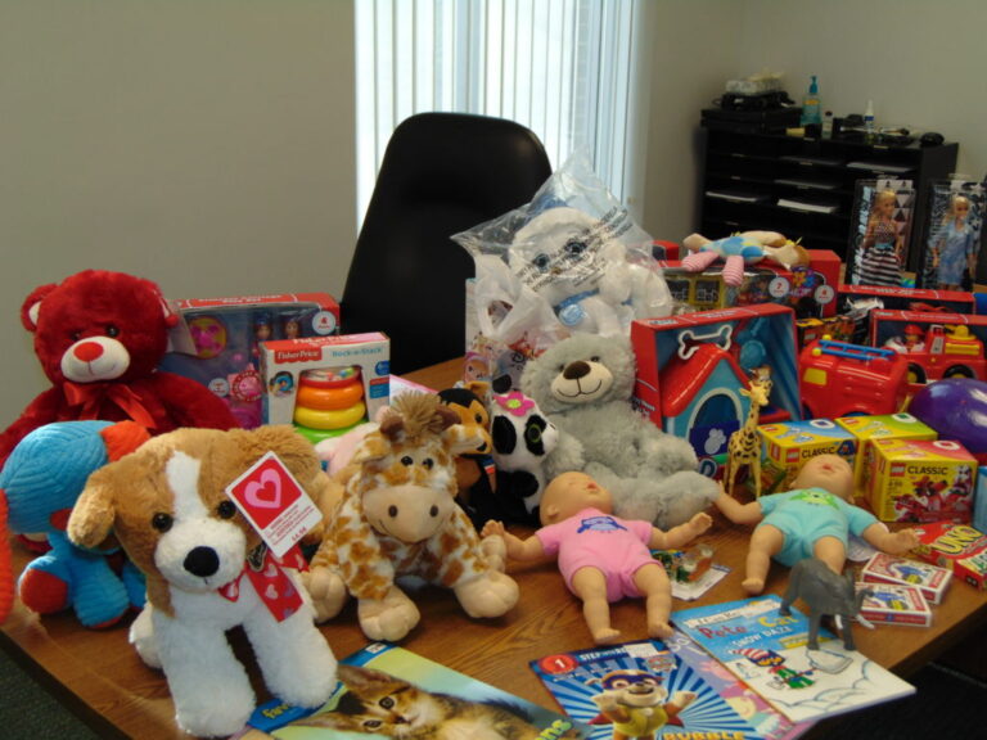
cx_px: 494
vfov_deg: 34.3
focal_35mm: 42
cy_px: 370
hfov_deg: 44.8
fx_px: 1198
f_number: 3.3
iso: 80
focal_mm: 7.6
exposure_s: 1/60
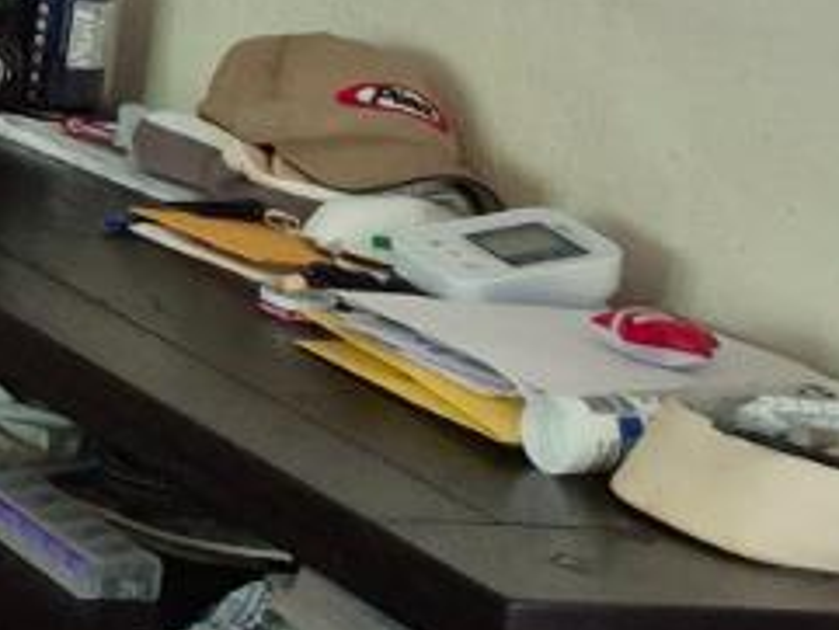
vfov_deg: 10.0
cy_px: -346
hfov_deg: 10.6
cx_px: -1518
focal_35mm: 143
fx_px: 3468
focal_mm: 5.4
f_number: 1.8
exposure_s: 1/120
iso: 800
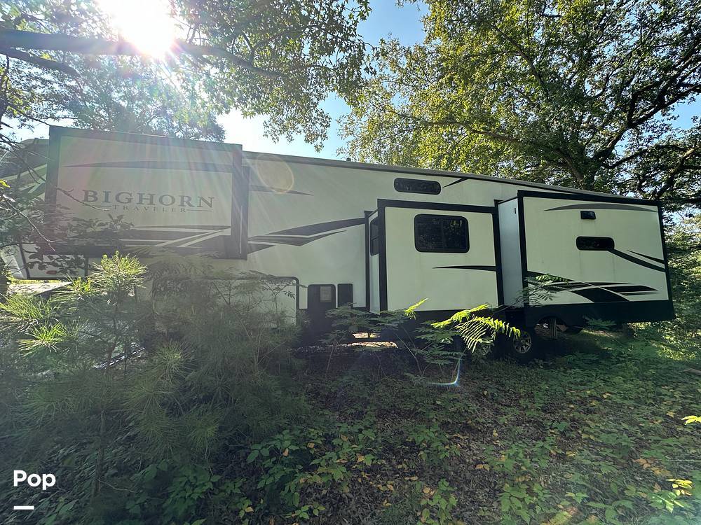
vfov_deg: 85.7
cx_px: 350
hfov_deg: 102.1
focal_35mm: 14
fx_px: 284
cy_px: 262
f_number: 2.2
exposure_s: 1/437
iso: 40
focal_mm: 2.22
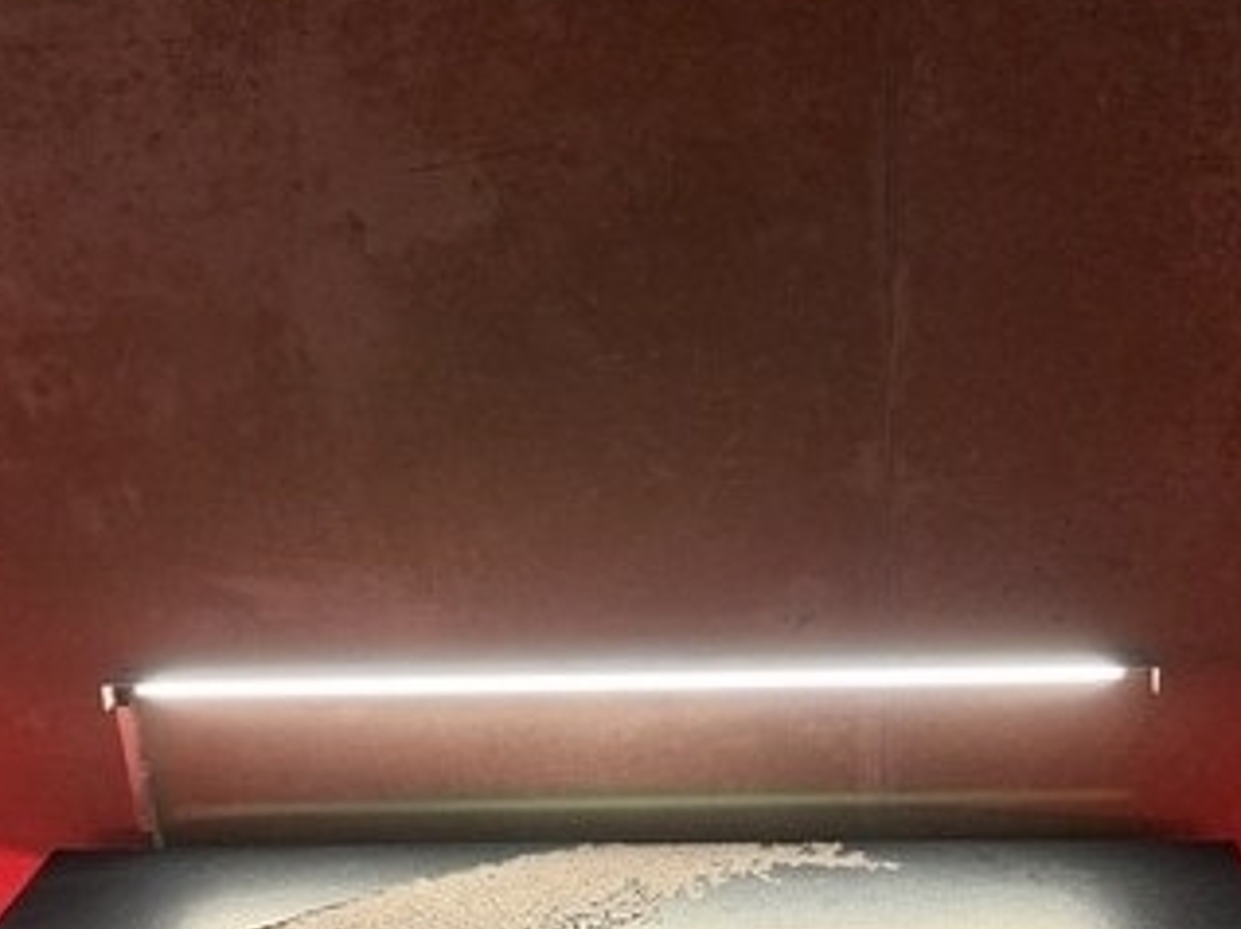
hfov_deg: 42.1
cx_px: 640
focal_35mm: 45
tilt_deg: +65.3
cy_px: 746
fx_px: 1612
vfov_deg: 31.3
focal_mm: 5.96
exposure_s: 1/60
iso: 200
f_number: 1.6
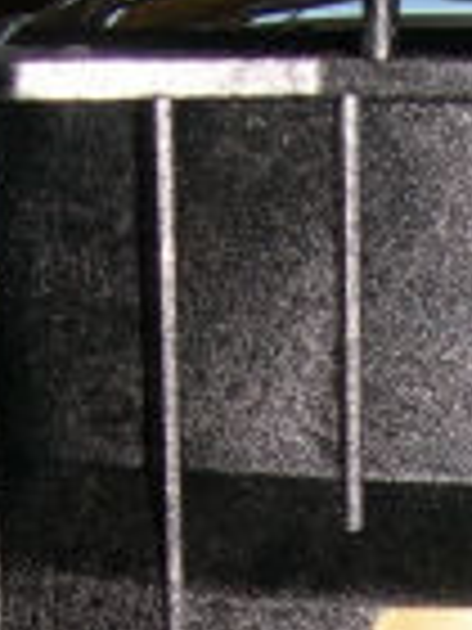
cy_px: 1078
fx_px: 3291
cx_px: 593
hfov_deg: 8.1
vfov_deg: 10.4
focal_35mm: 181
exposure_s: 1/60
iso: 100
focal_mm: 8
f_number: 7.6
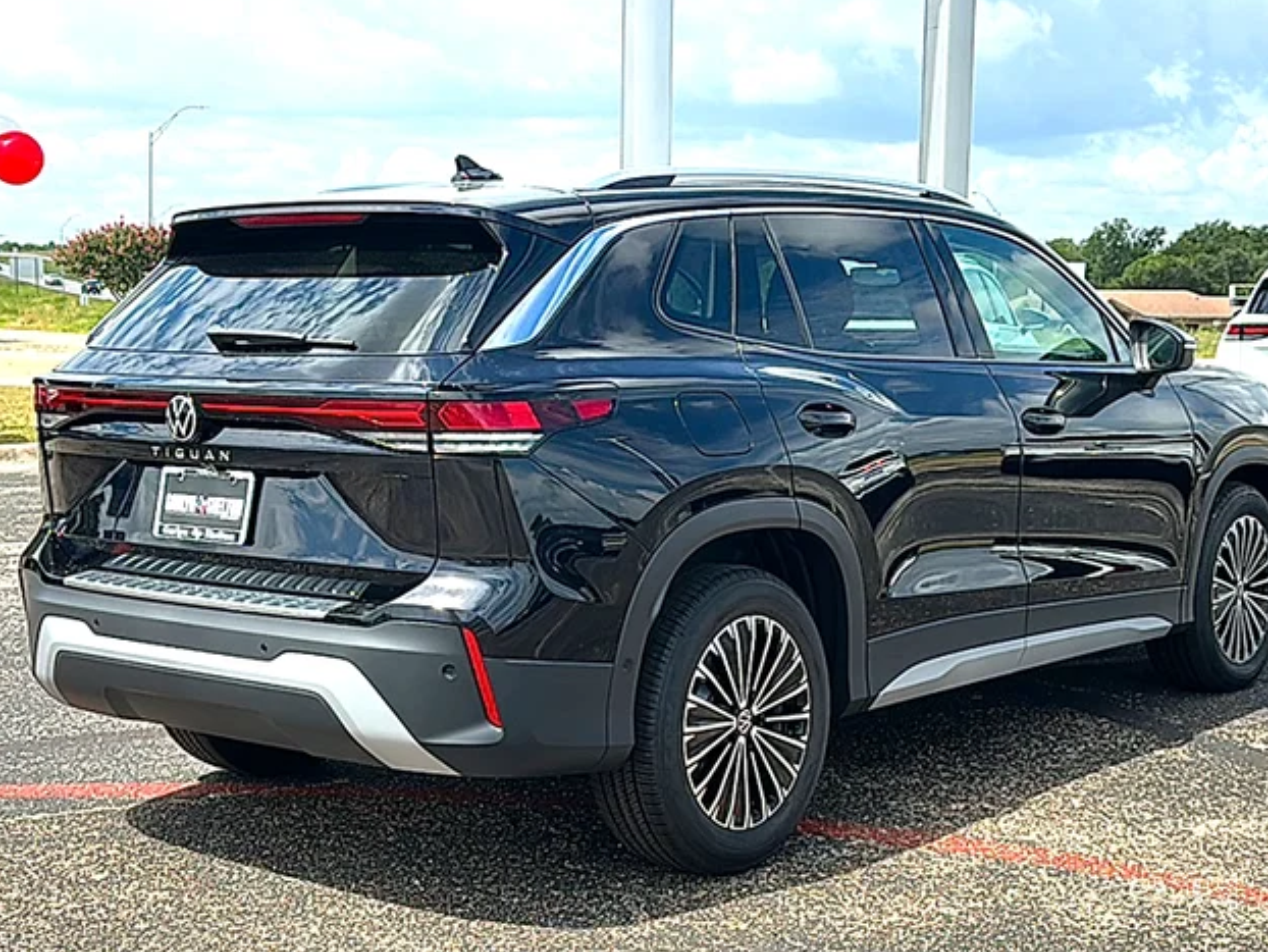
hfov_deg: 42.0
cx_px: 671
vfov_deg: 32.2
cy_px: 503
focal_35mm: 45
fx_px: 1649
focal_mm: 6.86
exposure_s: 1/3623
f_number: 1.78
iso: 80
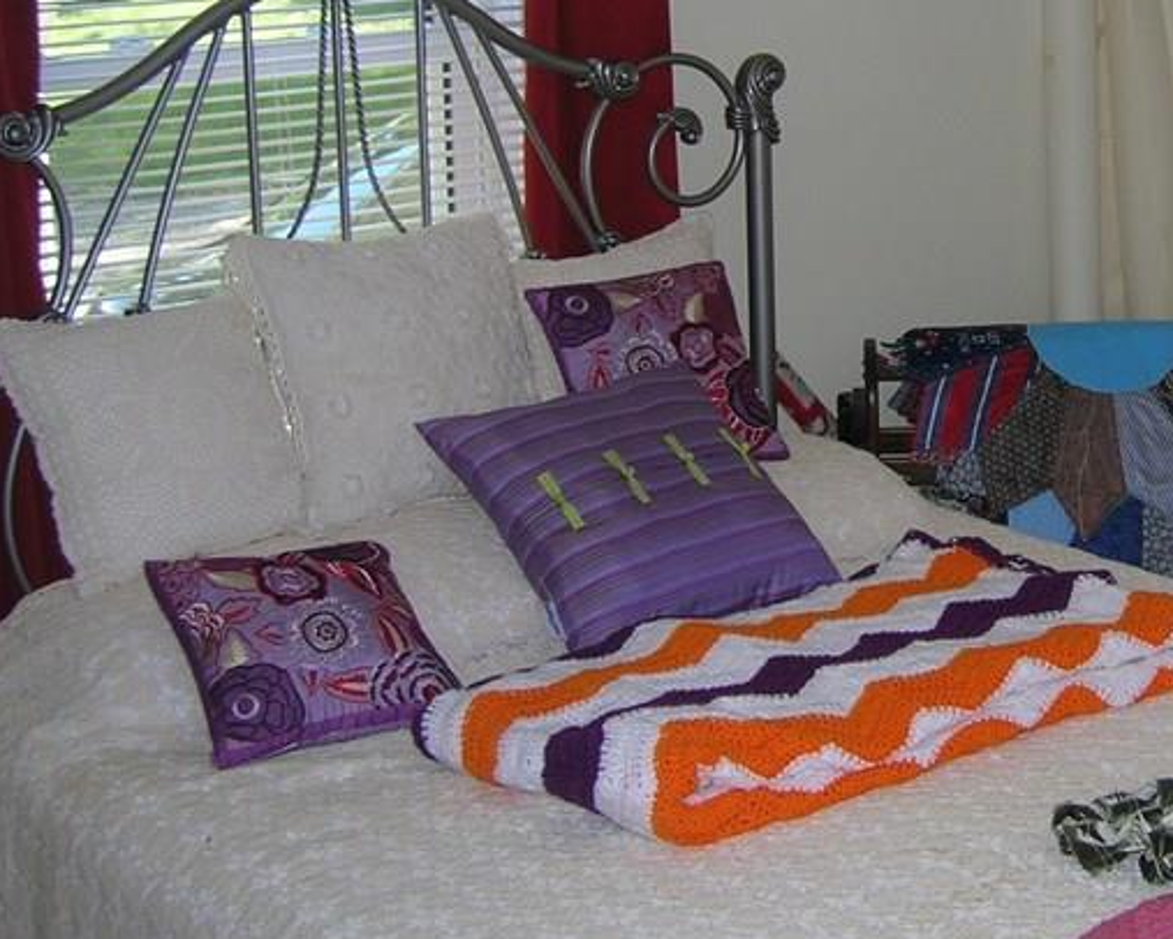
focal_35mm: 67
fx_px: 2327
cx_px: 1138
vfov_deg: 22.7
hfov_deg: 26.9
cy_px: 296
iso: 63
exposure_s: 1/60.1
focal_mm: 5.7
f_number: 2.9
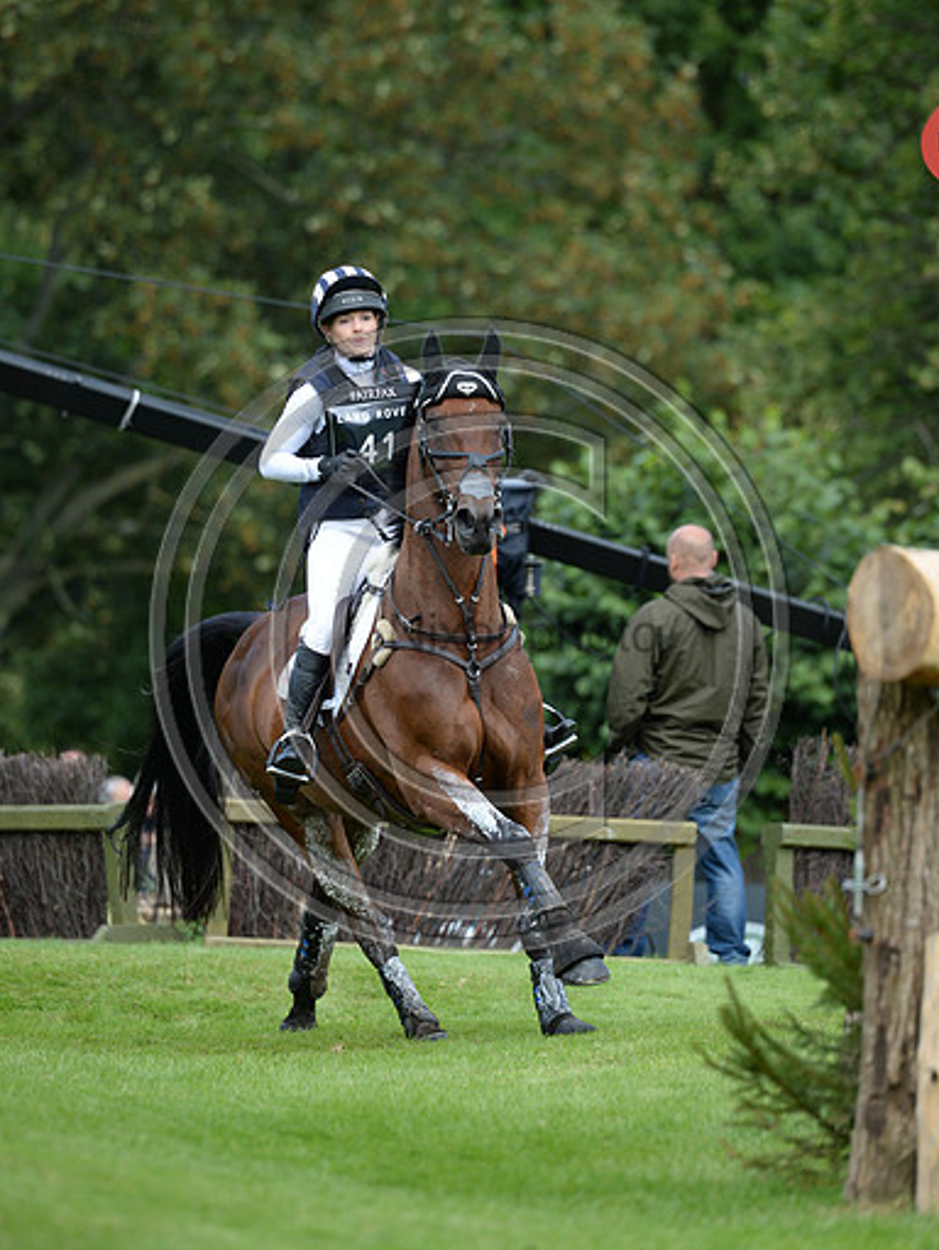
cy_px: 590
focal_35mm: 436
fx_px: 15750
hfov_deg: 3.4
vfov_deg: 4.5
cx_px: 470
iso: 800
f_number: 6.3
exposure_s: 1/1000
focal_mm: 400
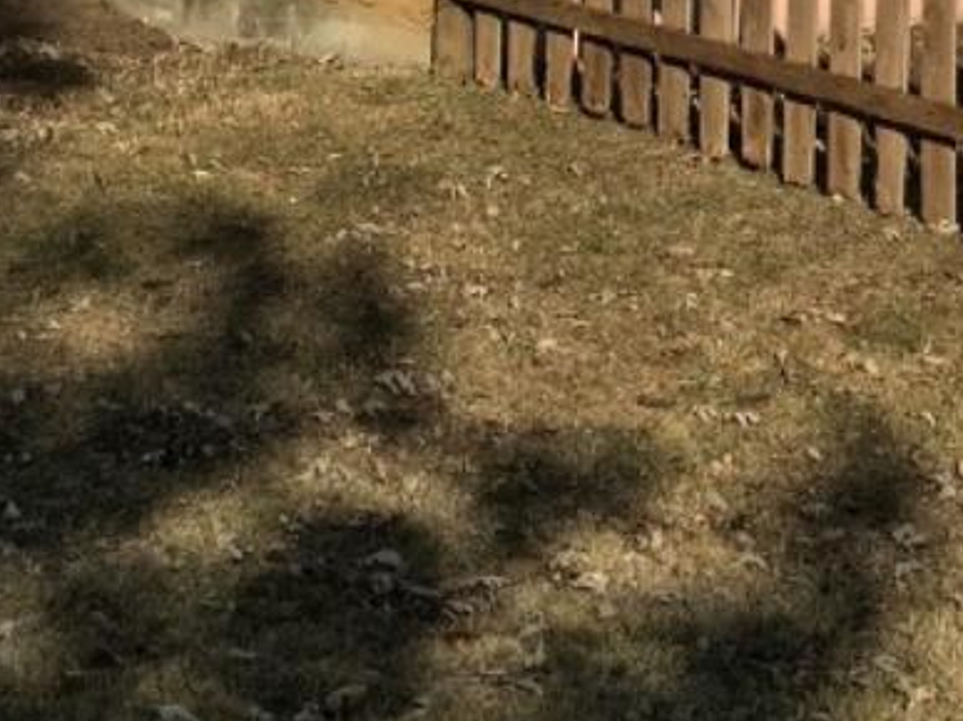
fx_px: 3004
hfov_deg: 18.1
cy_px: -552
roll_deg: -1.8
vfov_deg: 12.6
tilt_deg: +2.5
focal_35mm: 108
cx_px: 697
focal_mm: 4.15
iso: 25
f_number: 2.2
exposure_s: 1/2849
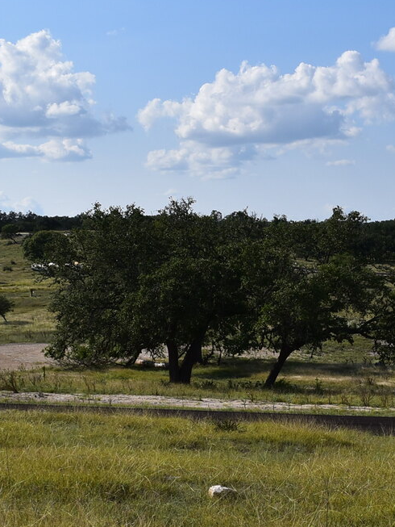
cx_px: 322
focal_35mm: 82
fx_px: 1250
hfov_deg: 17.8
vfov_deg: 23.8
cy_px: 308
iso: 250
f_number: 11
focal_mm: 23
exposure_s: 1/500
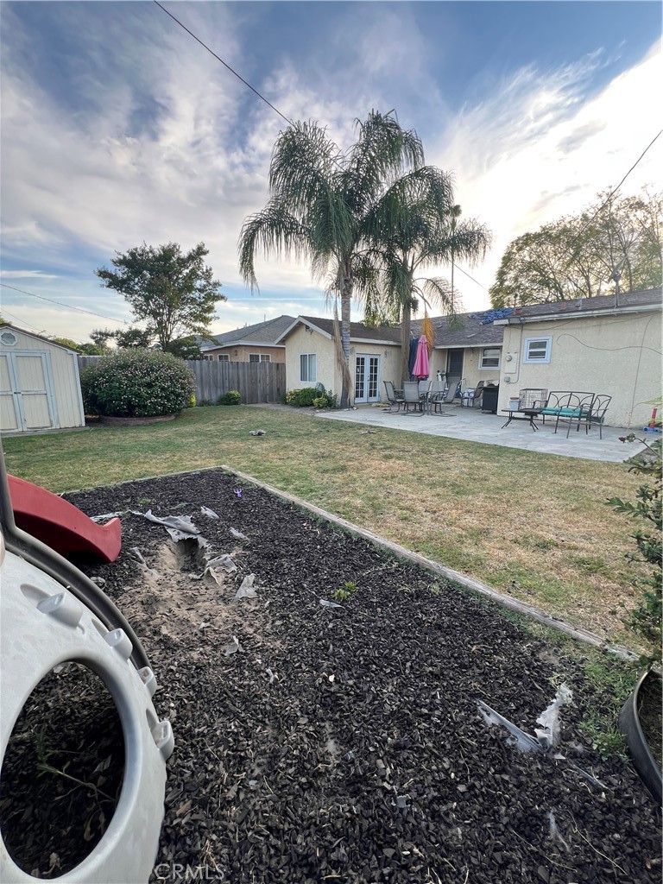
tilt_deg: -11.2
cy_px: 442
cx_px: 332
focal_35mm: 13
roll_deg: +0.0
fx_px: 332
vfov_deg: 106.2
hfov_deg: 89.9
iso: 32
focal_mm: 1.57
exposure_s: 1/169
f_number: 1.8
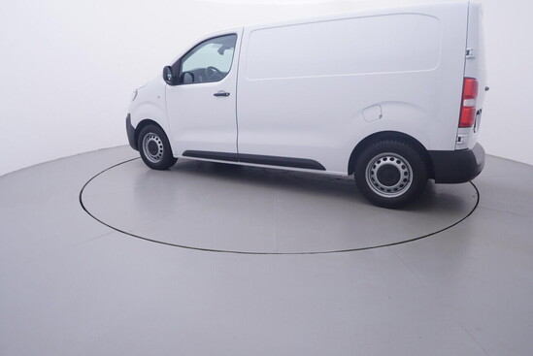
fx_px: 333
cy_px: 178
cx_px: 266
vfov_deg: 56.2
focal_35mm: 22
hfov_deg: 77.3
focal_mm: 15
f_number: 5
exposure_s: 1/80
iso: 200
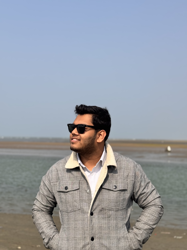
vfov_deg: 39.7
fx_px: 346
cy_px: 125
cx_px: 94
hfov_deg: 30.3
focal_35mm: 48
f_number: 1.78
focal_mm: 6.76
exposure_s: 1/5848
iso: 64
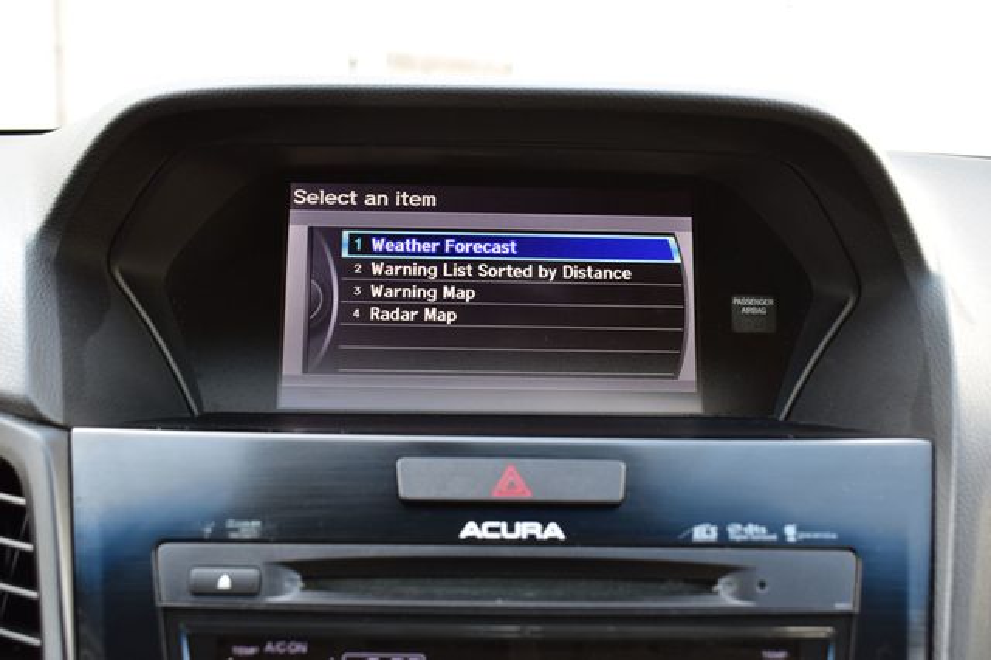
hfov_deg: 45.0
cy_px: 330
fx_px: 1197
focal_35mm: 44
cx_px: 496
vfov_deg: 30.8
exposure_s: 1/25
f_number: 7.1
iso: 400
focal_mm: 29
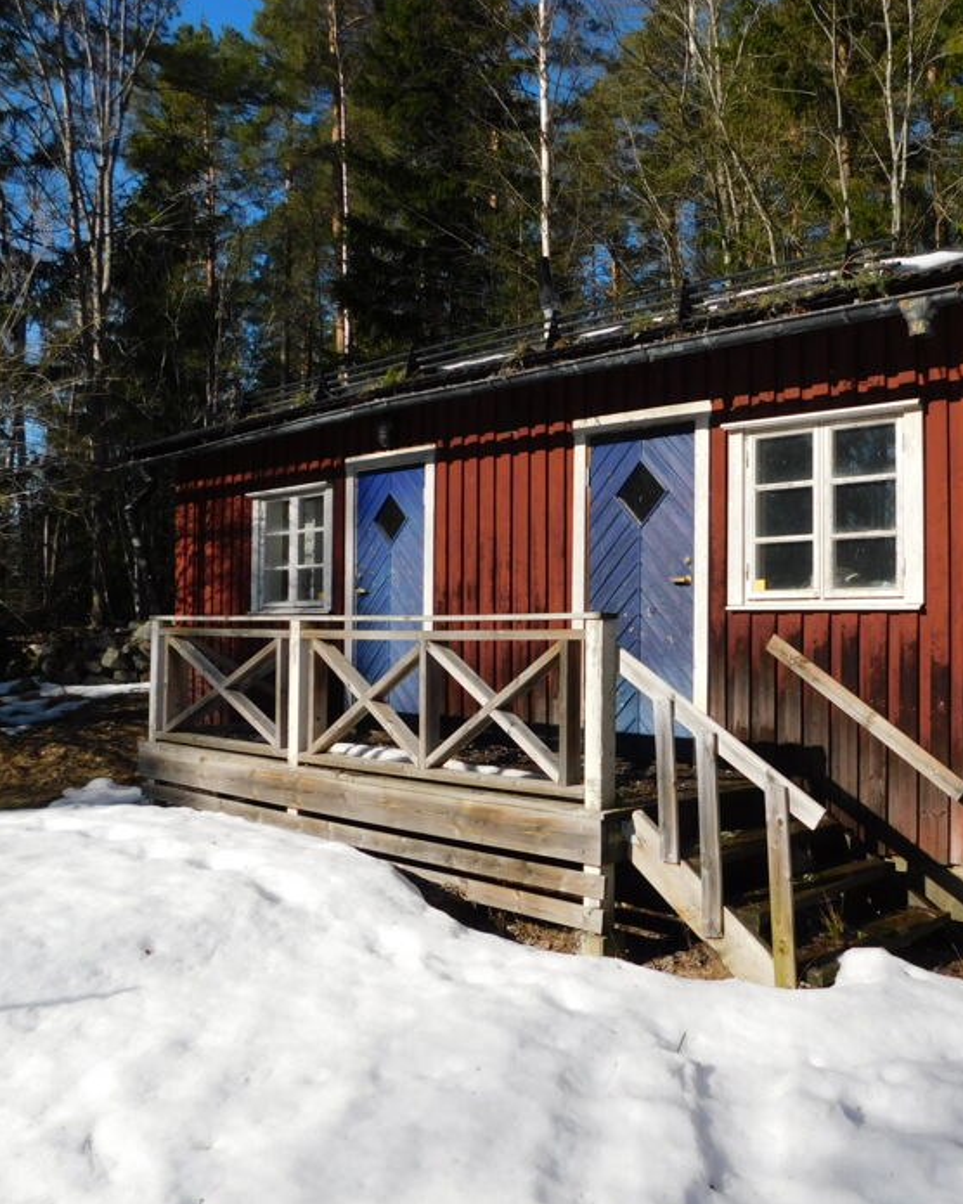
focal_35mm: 31
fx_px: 1104
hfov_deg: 46.2
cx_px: 663
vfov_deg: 57.2
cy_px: 599
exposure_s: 1/400
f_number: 6
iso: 125
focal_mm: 4
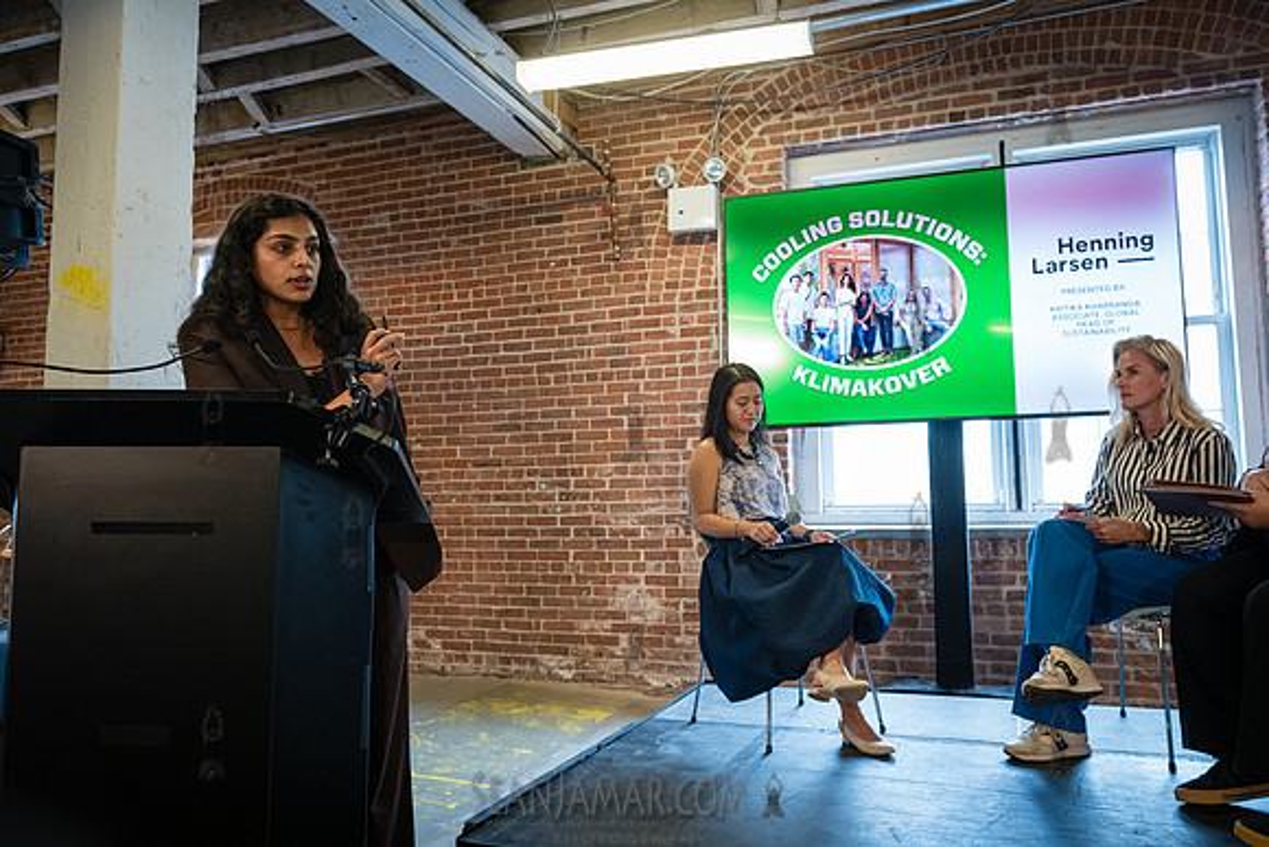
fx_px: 904
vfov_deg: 50.2
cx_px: 678
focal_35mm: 26
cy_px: 419
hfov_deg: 70.1
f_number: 4.5
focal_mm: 24
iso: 4000
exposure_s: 1/320
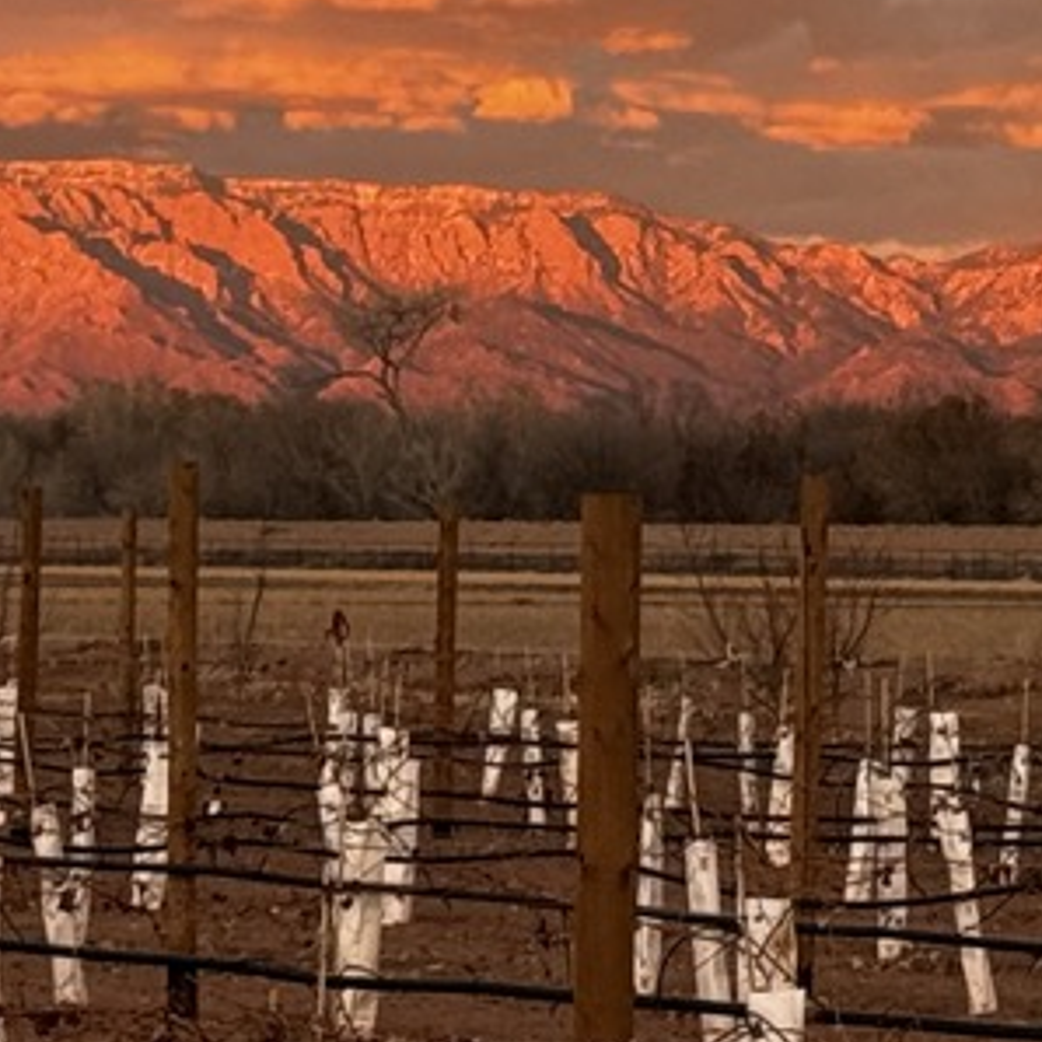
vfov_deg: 7.6
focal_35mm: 228
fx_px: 7765
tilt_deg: +4.3
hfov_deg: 7.7
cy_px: -196
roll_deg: -1.0
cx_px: 601
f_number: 1.78
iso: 64
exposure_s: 1/268
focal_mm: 6.86
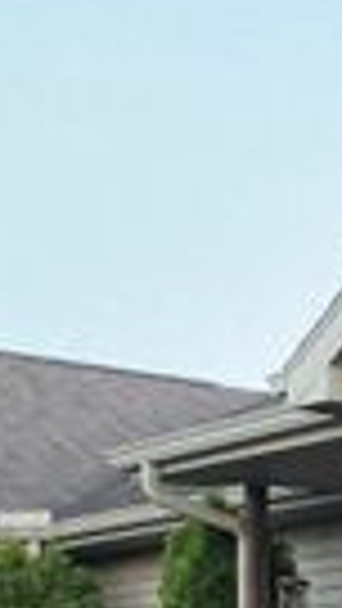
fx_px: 1885
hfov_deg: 9.5
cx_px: 738
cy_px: 777
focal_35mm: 117
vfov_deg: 17.3
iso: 200
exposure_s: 1/40
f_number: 1.8
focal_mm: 3
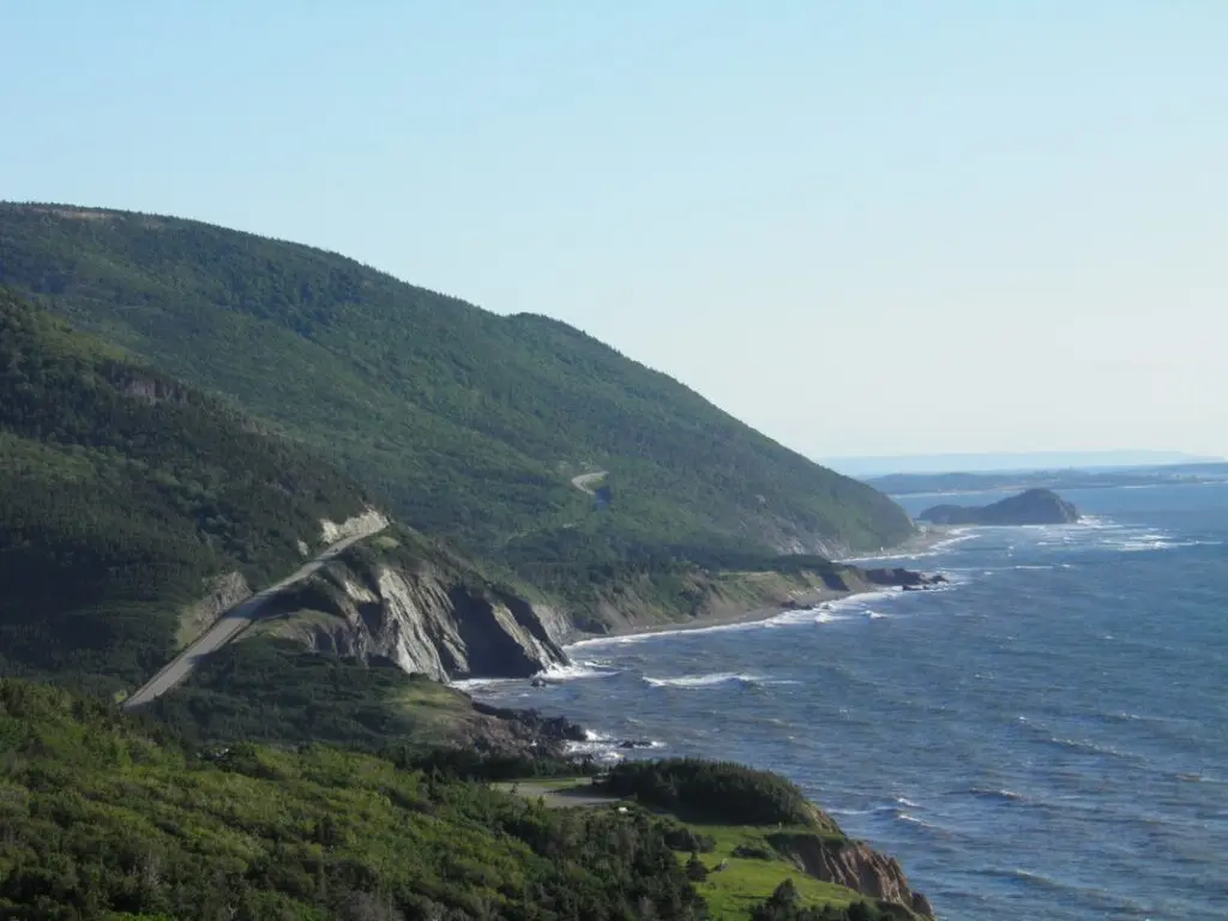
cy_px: 460
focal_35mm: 112
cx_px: 614
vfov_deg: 13.2
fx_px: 3973
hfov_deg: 17.6
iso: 50
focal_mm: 20.2
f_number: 5.6
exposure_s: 1/250
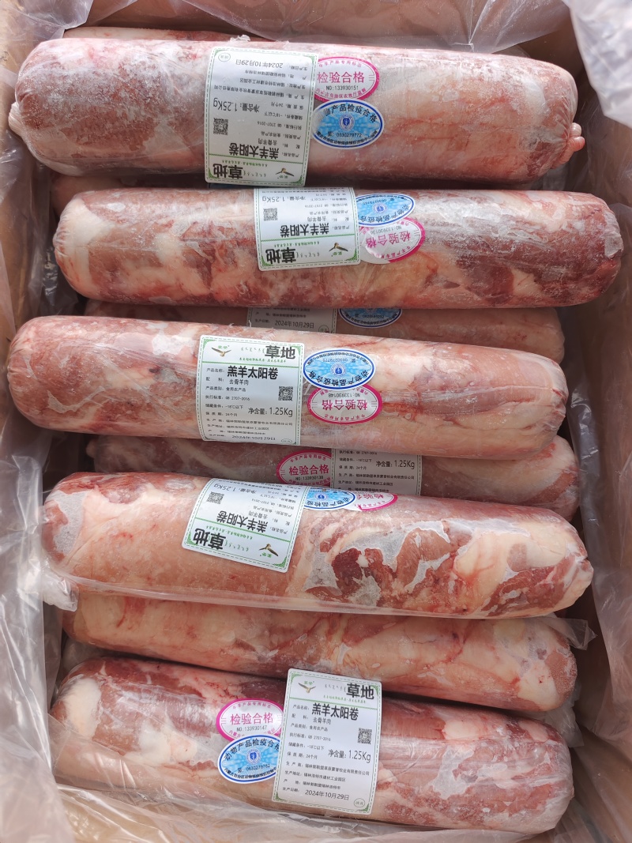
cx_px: 316
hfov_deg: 58.9
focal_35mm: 23
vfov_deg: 73.9
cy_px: 422
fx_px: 560
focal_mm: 6.51
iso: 67
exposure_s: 1/100
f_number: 1.57
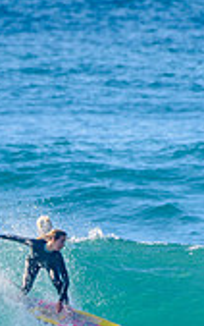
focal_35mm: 2142
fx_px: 19006
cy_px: 291
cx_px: -26
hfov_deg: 0.6
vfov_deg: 1.0
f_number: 5.6
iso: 320
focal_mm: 500
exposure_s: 1/2000
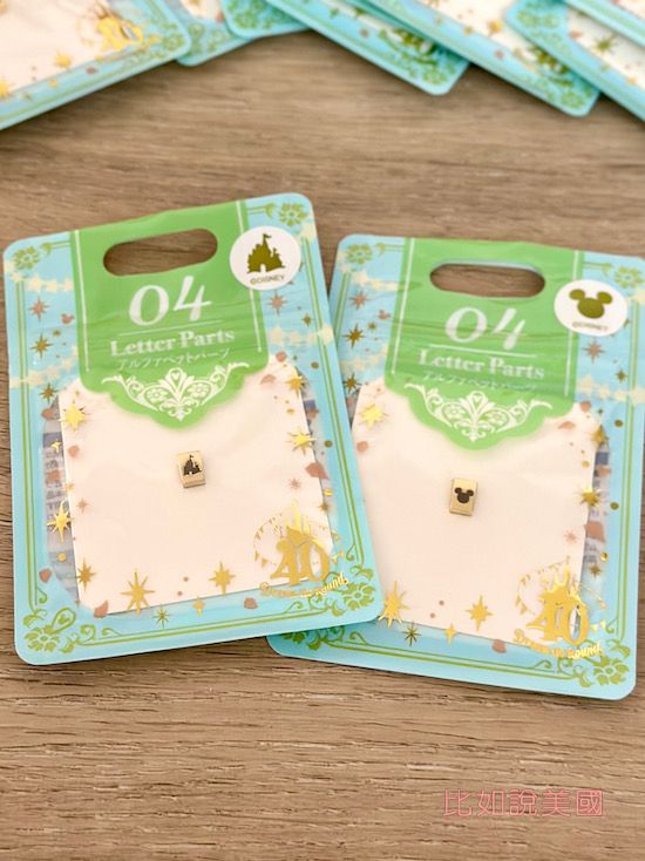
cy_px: 430
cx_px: 322
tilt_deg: -56.6
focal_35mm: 48
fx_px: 1193
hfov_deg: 30.2
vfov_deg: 39.7
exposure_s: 1/40
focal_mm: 6.86
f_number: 1.78
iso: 500
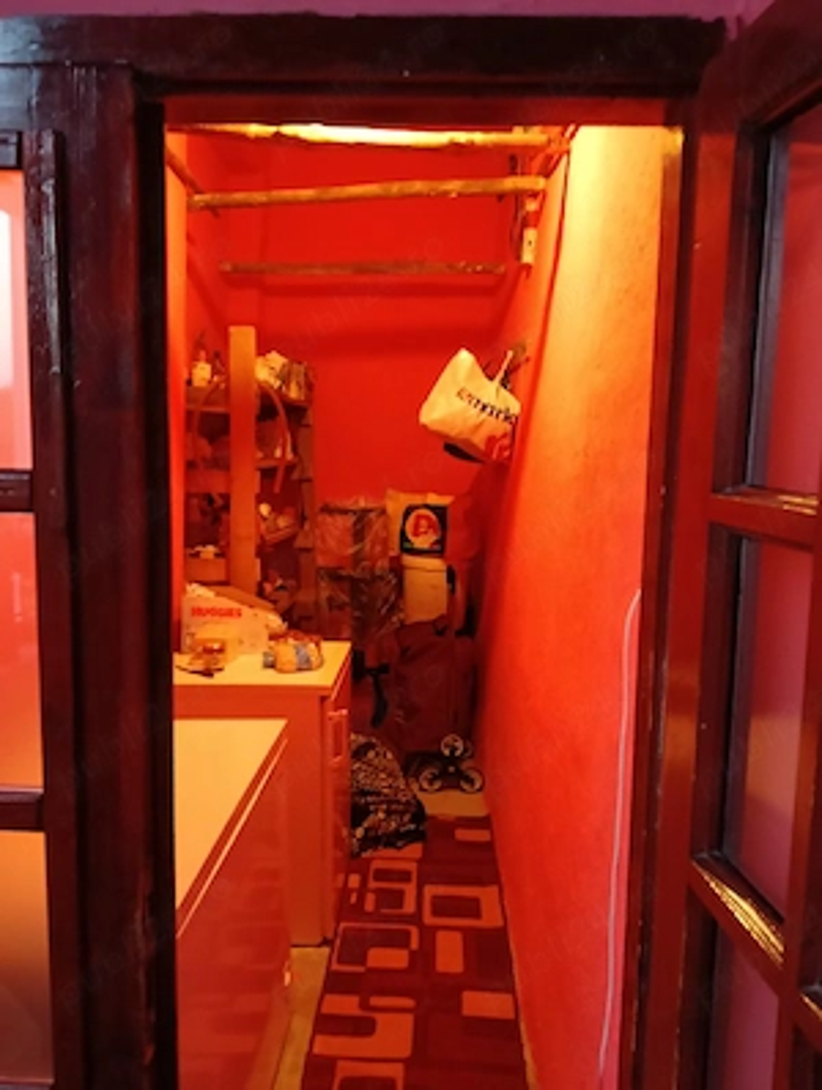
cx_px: 411
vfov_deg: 65.2
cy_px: 545
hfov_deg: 51.5
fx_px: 852
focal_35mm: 27
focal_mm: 3.98
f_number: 1.8
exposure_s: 1/24
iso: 1000
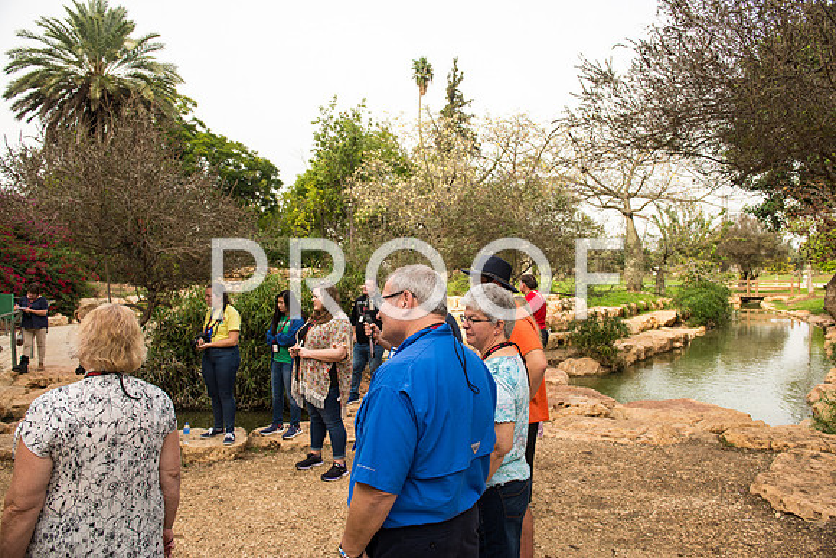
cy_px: 279
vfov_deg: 53.2
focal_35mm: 24
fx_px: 557
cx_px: 418
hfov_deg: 73.7
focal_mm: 24
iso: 100
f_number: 3.5
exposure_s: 1/400
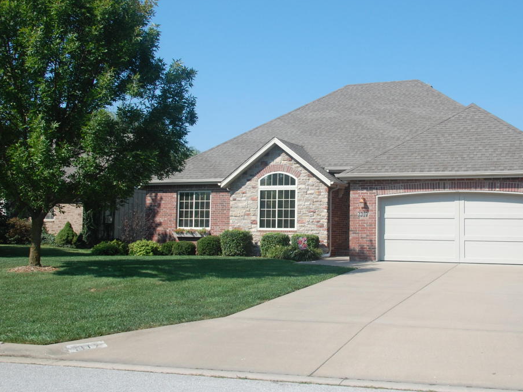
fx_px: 665
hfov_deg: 42.8
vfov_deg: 32.8
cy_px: 176
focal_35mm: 44
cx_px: 302
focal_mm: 24
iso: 200
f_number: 9
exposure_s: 1/320
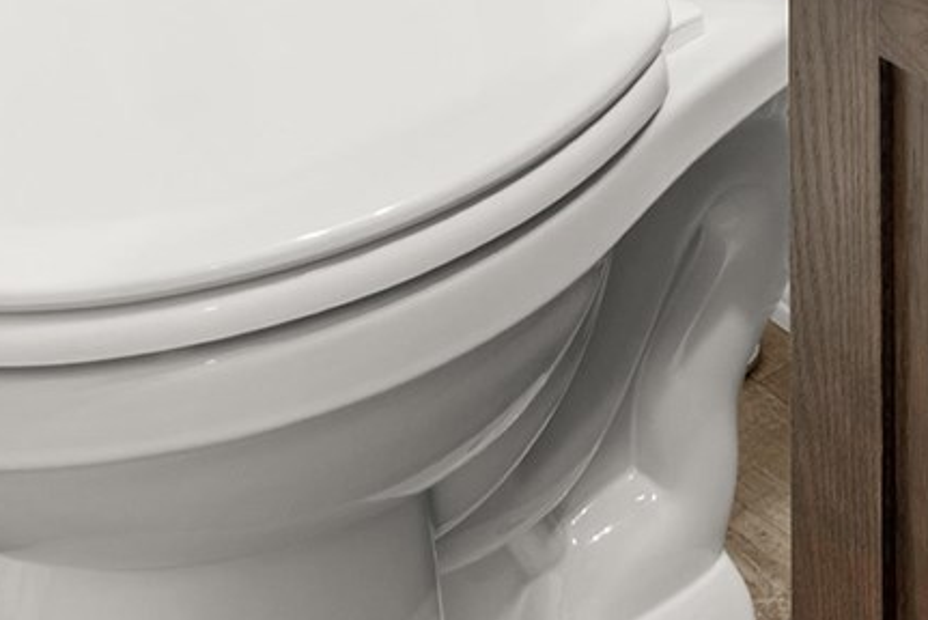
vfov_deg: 9.0
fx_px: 2941
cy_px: -1410
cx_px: 711
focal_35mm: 114
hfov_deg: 17.8
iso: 100
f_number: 8
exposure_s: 1
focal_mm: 16
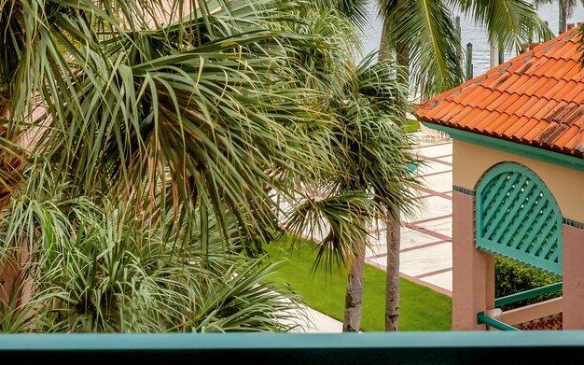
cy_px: -104
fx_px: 1273
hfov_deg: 22.2
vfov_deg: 15.5
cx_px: 824
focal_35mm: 80
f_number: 9
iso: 400
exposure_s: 1/1250
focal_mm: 24
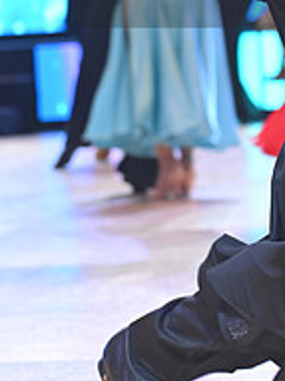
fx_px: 2638
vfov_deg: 8.2
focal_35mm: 240
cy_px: -38
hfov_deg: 6.1
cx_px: 350
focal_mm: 82
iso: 2000
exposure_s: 1/200
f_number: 4
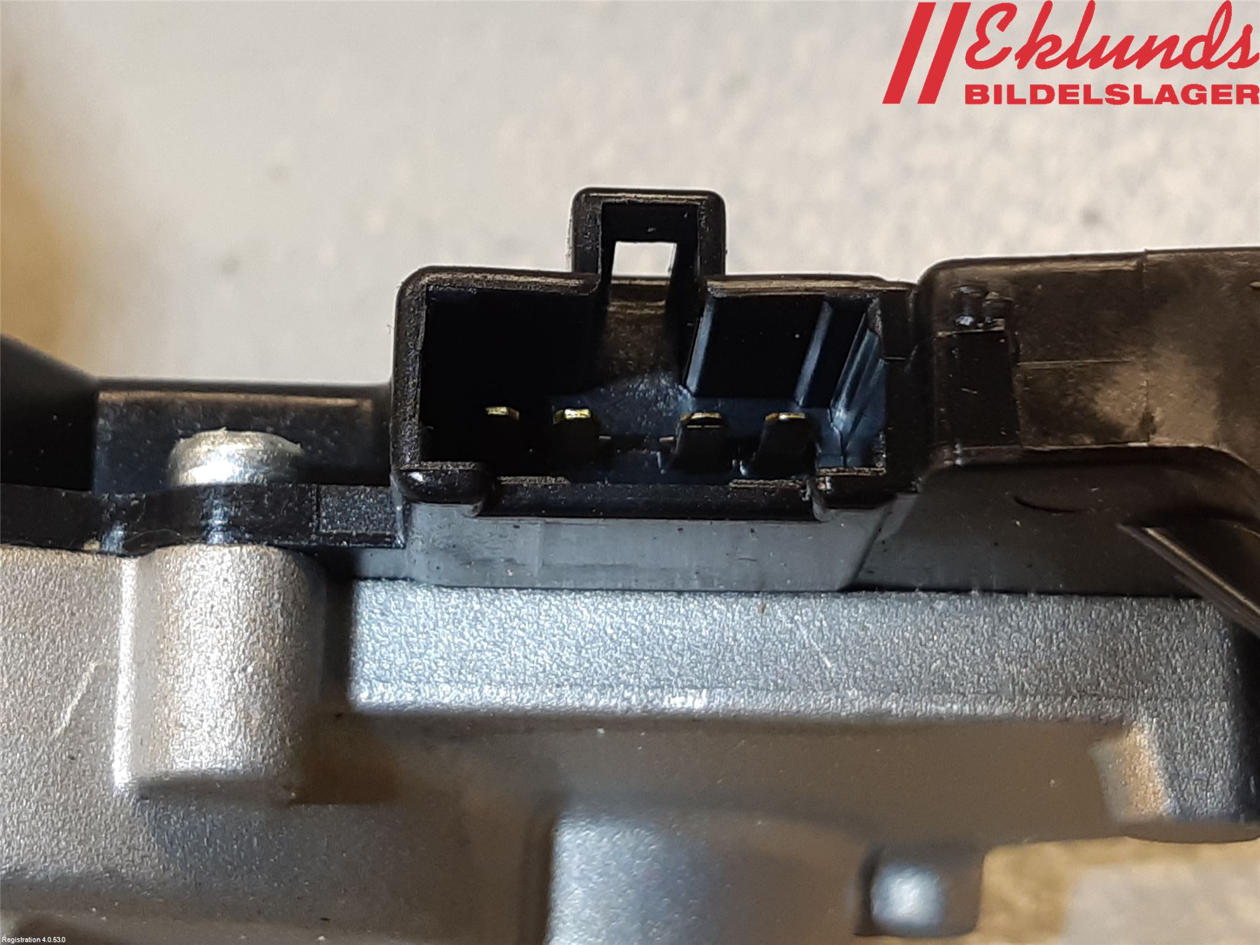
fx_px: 946
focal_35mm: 26
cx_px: 630
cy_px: 472
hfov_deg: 67.3
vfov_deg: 53.1
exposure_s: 1/50
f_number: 1.7
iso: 64
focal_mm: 3.93
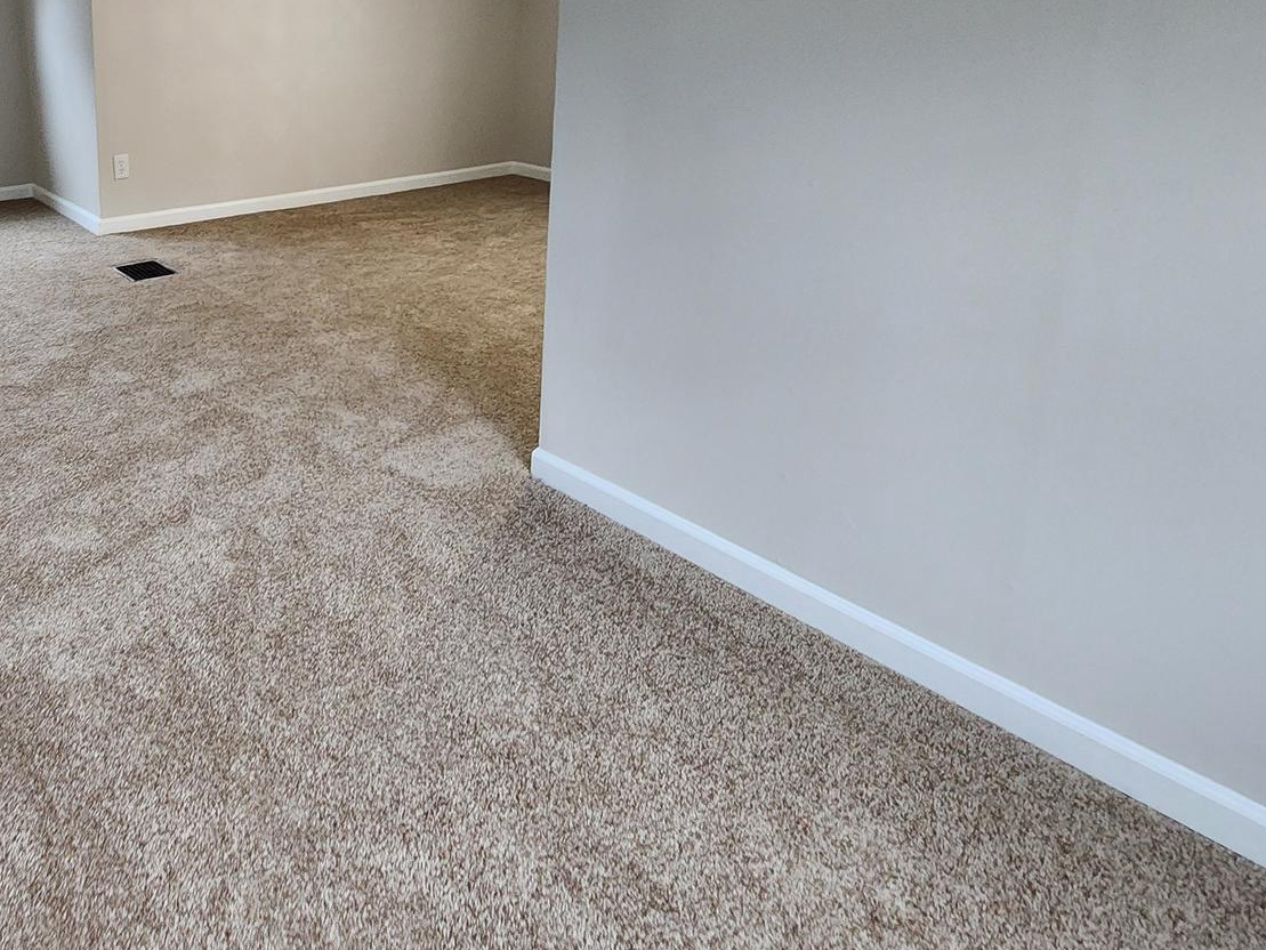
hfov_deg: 65.3
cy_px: 196
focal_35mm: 24
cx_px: 256
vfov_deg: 53.2
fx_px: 878
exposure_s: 1/30
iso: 320
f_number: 2.2
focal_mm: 2.2
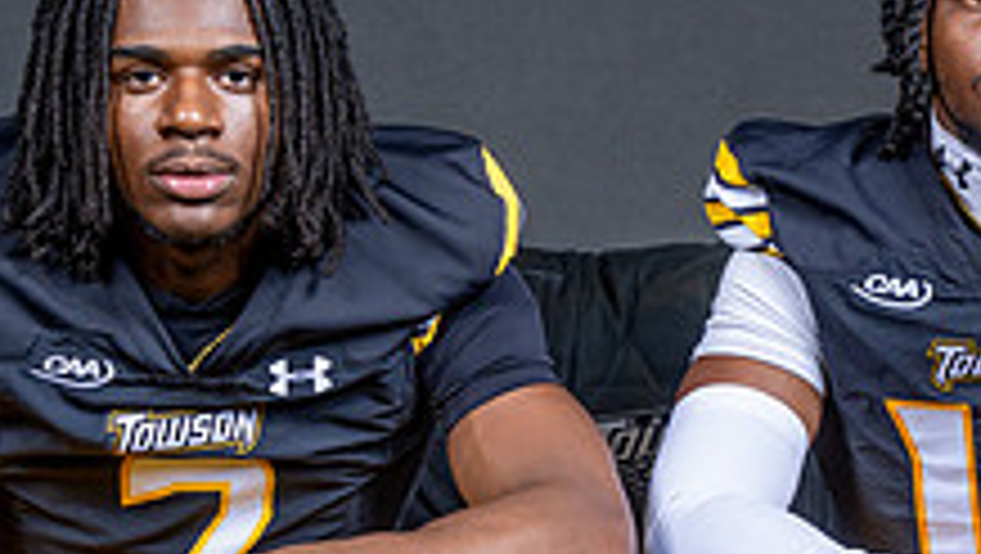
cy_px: 677
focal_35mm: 229
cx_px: 961
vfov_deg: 5.3
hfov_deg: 9.4
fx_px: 5961
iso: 100
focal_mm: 59
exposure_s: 1/200
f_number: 6.3
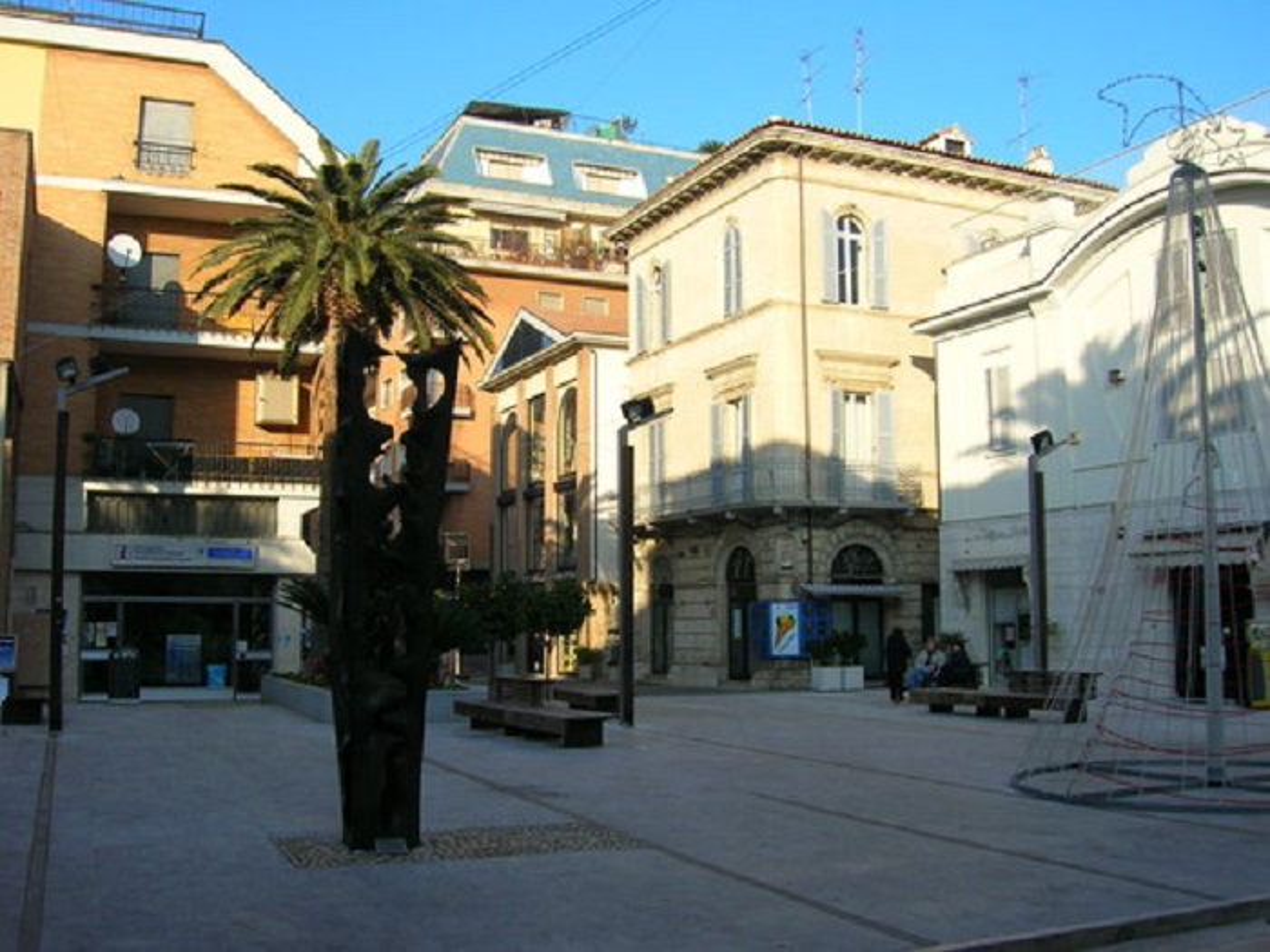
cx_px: 635
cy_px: 476
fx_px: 1247
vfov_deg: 41.8
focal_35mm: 34
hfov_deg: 54.0
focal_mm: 5.7
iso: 50
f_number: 4.9
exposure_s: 1/213
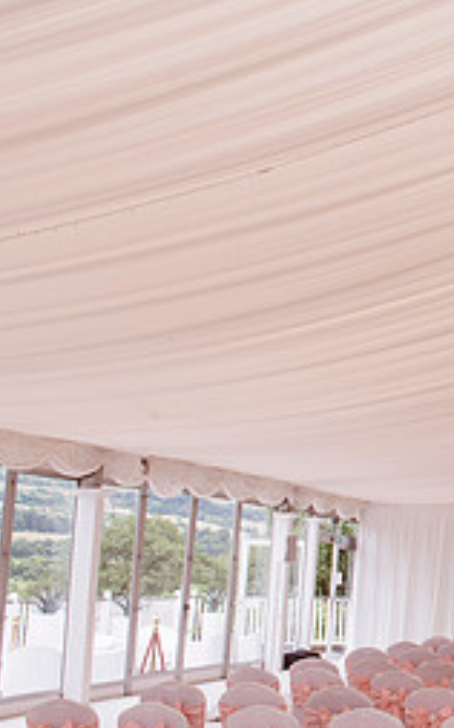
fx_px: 1109
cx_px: 776
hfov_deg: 18.8
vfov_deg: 36.3
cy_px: 384
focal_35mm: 56
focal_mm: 24
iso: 320
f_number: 5.6
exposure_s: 1/250
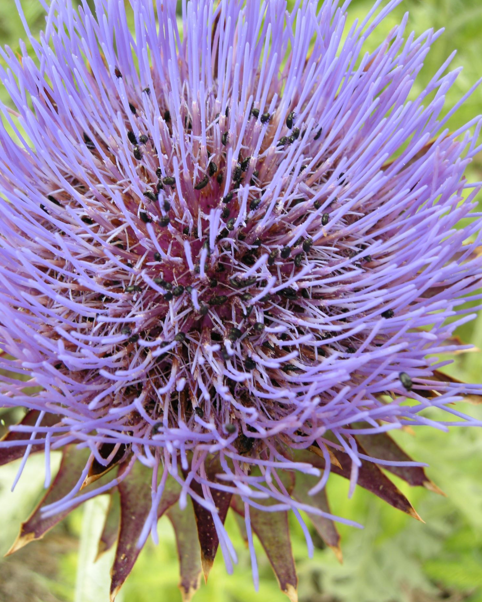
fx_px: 660
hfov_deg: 40.1
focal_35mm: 37
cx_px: 241
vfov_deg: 49.1
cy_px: 282
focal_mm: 7.5
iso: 64
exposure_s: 1/94.5
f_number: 3.8
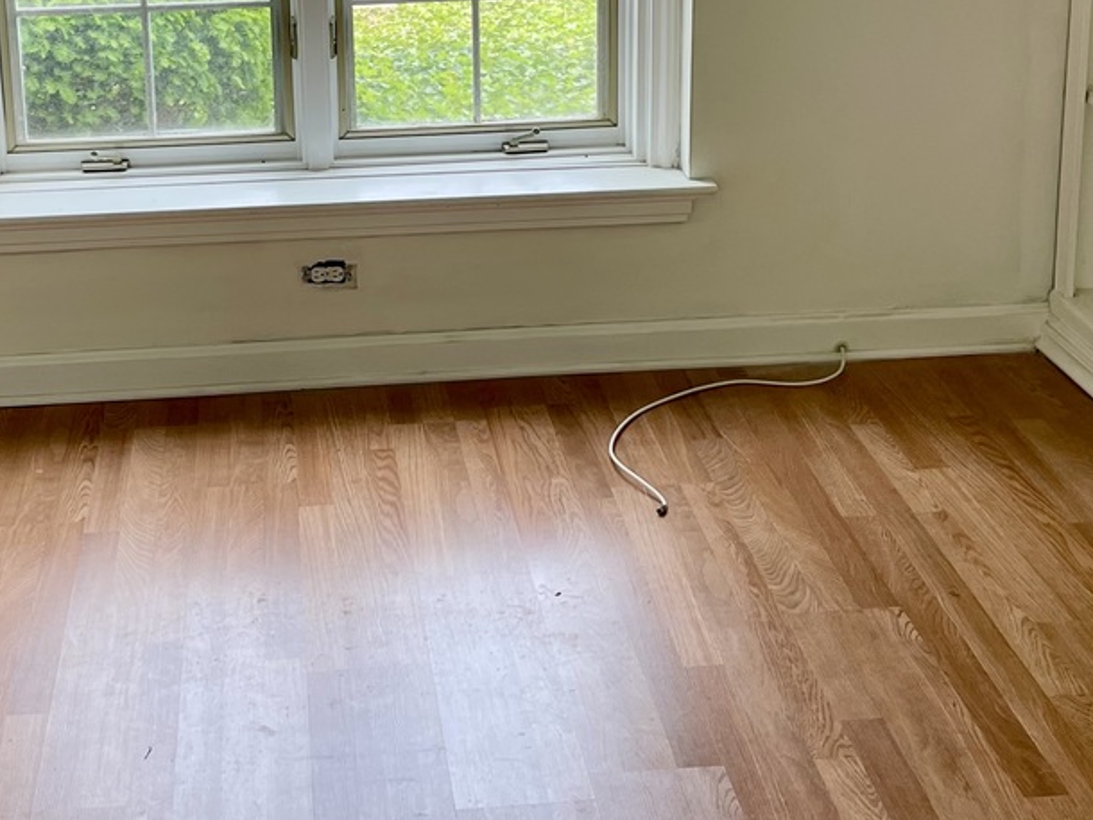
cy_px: 86
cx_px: 409
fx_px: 1864
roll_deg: +1.5
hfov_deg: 32.5
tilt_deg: -13.6
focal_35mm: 59
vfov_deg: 24.2
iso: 50
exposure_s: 1/121
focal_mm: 5.1
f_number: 1.6
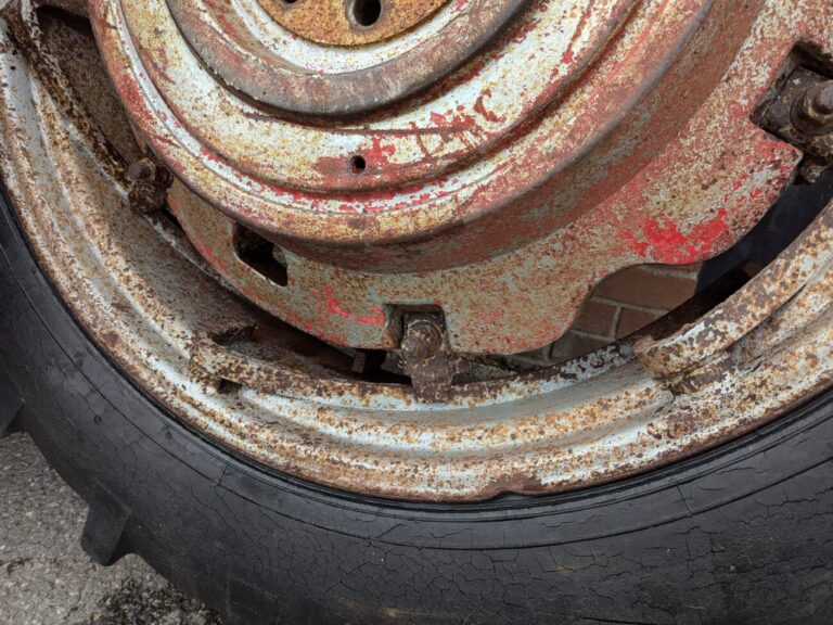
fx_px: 578
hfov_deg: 71.6
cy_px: 312
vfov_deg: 56.8
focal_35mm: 24
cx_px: 416
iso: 79
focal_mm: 6.81
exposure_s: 1/106
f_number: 1.85
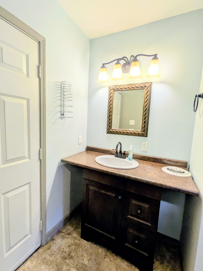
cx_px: 98
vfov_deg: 98.2
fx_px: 117
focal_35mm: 15
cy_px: 136
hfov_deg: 81.7
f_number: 2.2
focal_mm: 1.85
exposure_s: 1/120
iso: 84
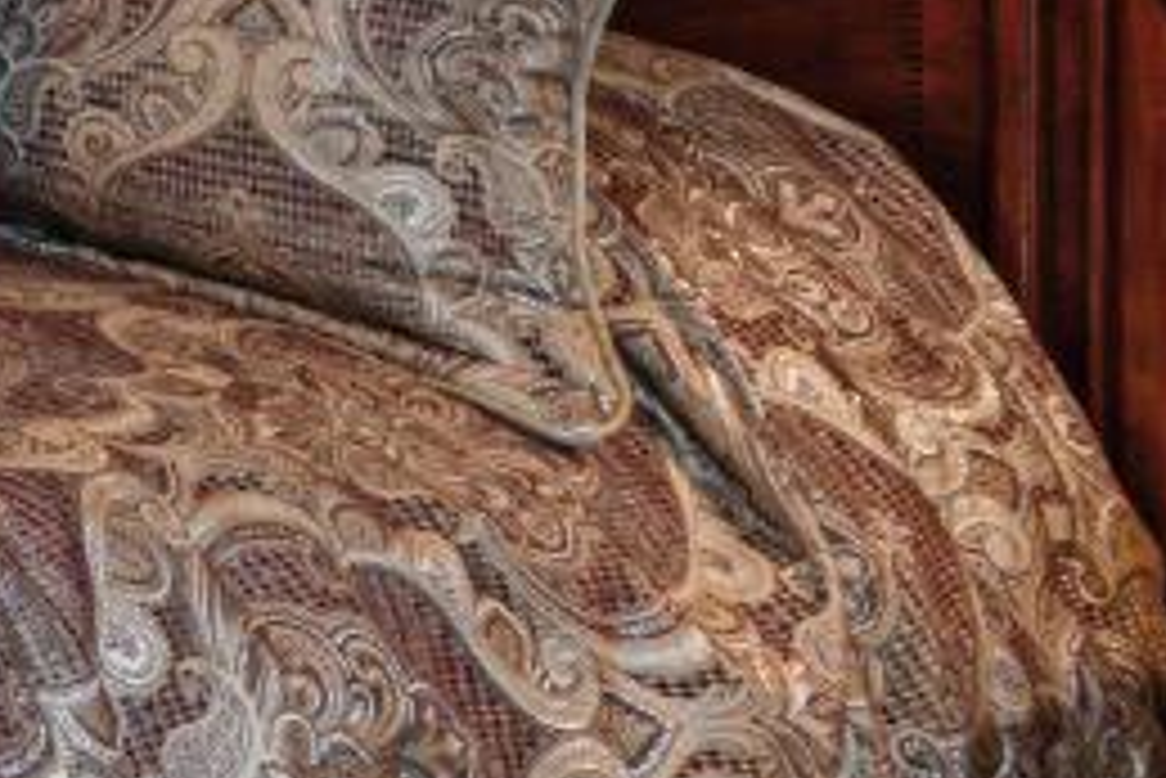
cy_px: -427
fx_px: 2625
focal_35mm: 81
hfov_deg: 13.7
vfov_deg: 15.4
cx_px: -1859
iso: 360
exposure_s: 1/15
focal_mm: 14
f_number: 10
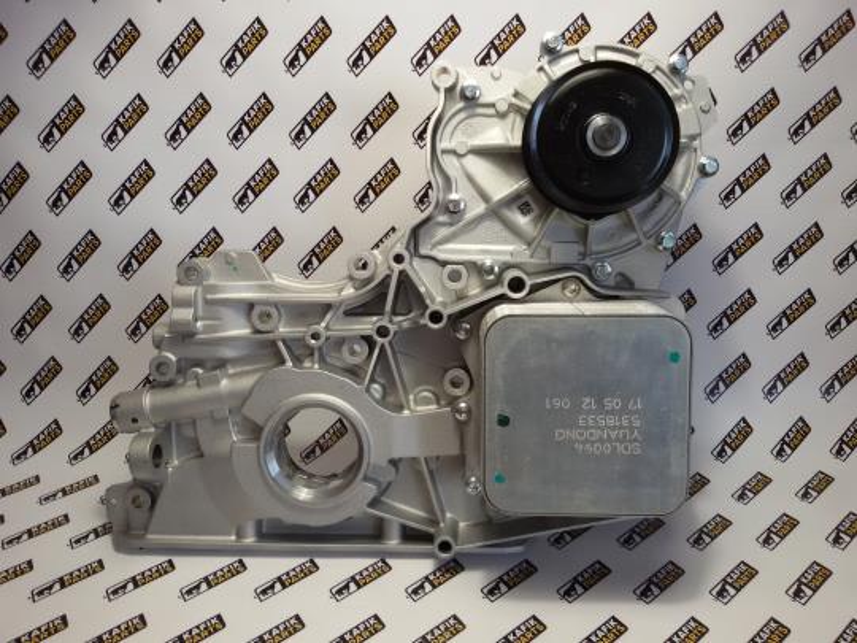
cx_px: 428
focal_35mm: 31
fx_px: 767
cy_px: 322
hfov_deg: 58.4
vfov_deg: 45.4
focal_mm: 2.93
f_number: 2.4
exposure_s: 1/33
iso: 50
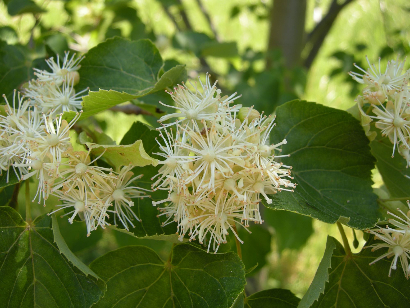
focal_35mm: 35
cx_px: 205
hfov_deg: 52.6
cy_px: 154
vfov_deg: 40.7
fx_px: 415
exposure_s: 1/103
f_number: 3.8
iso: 64
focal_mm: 7.5
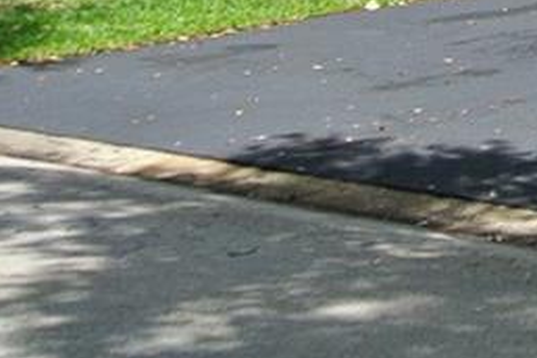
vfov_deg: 9.0
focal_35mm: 147
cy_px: -262
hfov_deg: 12.5
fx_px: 2193
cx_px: 1026
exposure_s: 1/500
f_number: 4.5
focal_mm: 14
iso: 100
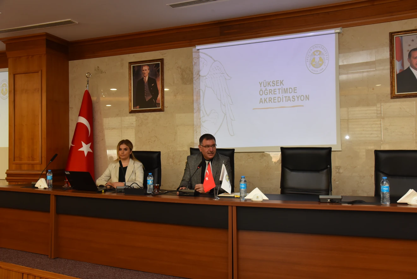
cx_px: 208
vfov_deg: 41.1
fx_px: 371
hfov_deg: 58.7
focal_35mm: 32
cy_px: 140
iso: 1600
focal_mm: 32
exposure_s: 1/80
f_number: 8
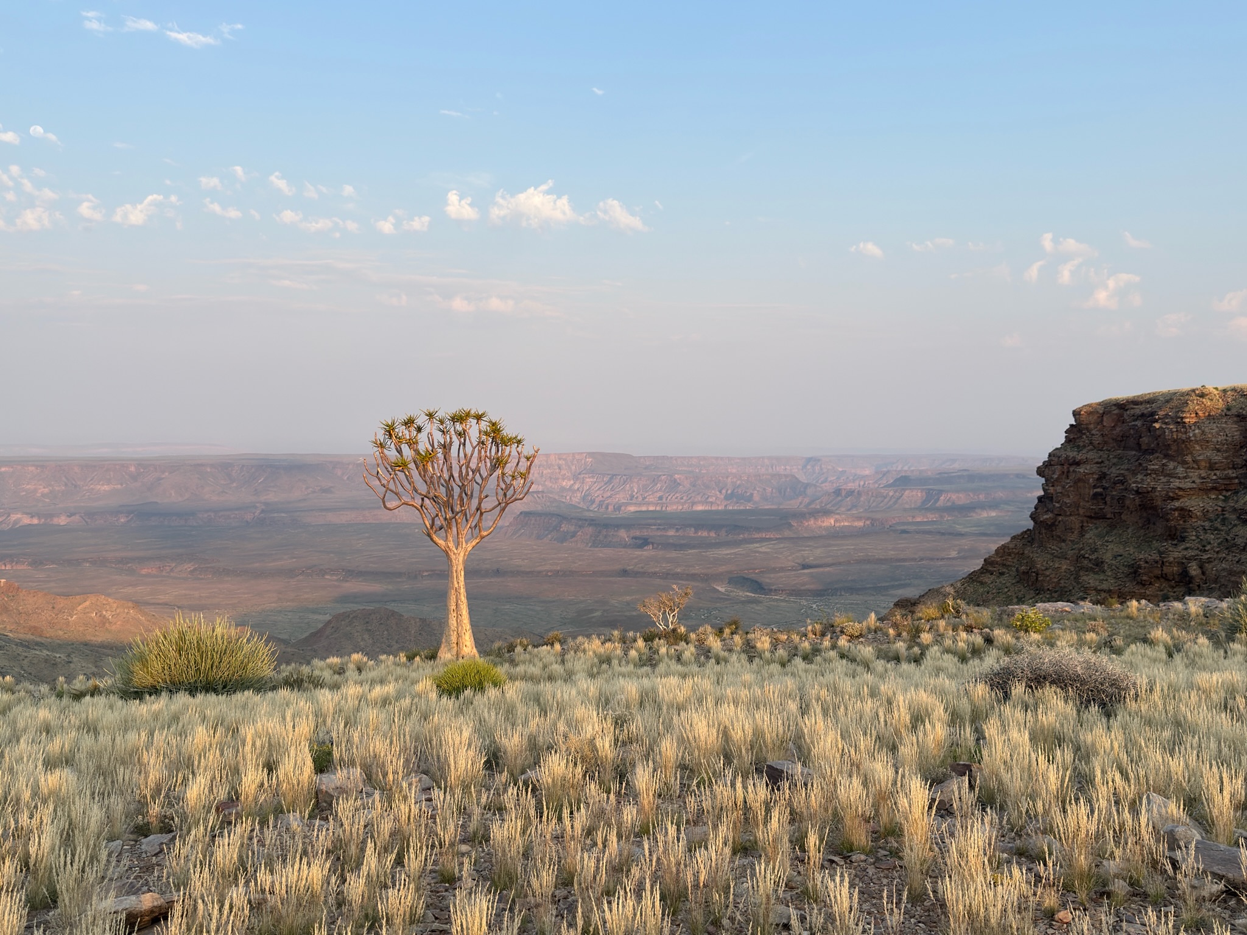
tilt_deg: -1.3
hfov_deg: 52.6
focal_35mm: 35
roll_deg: +0.7
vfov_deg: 40.7
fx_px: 1261
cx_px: 624
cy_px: 468
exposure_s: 1/1890
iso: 100
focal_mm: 6.76
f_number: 1.78
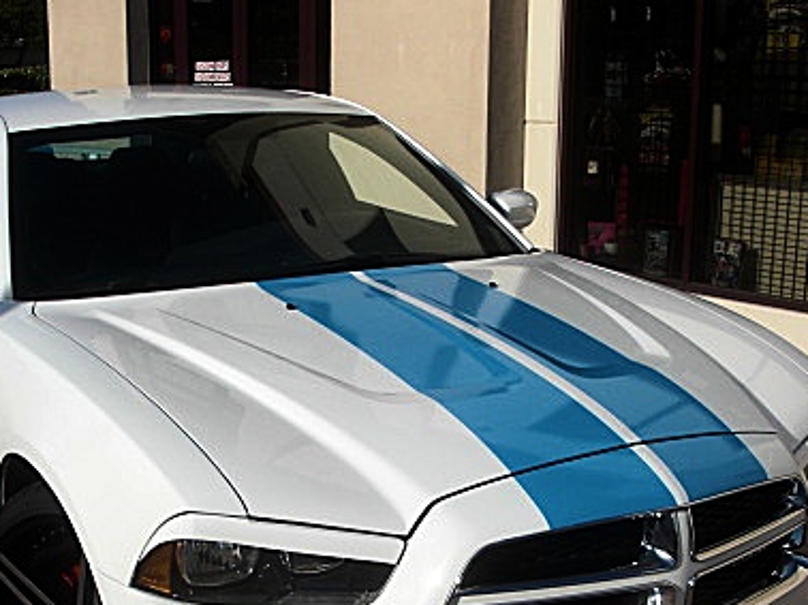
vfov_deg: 23.7
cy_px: 475
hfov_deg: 31.7
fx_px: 1423
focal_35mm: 61
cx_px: 395
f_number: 7.9
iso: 50
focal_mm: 6.3
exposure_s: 1/200
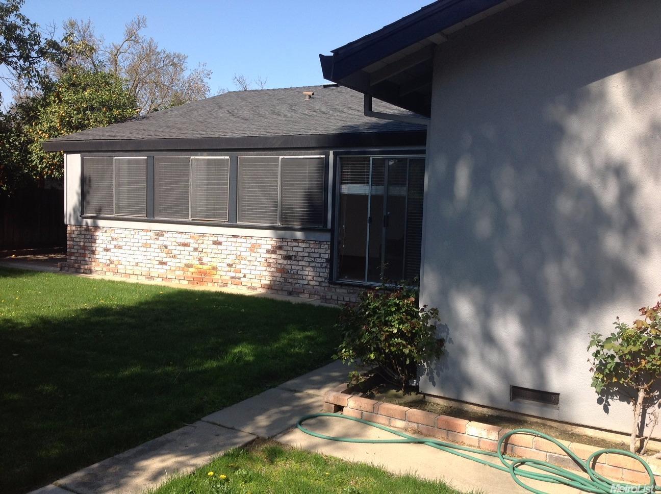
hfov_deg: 52.7
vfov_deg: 40.6
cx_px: 330
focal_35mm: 35
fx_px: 667
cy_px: 247
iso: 80
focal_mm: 4.28
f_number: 2.4
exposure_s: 1/944
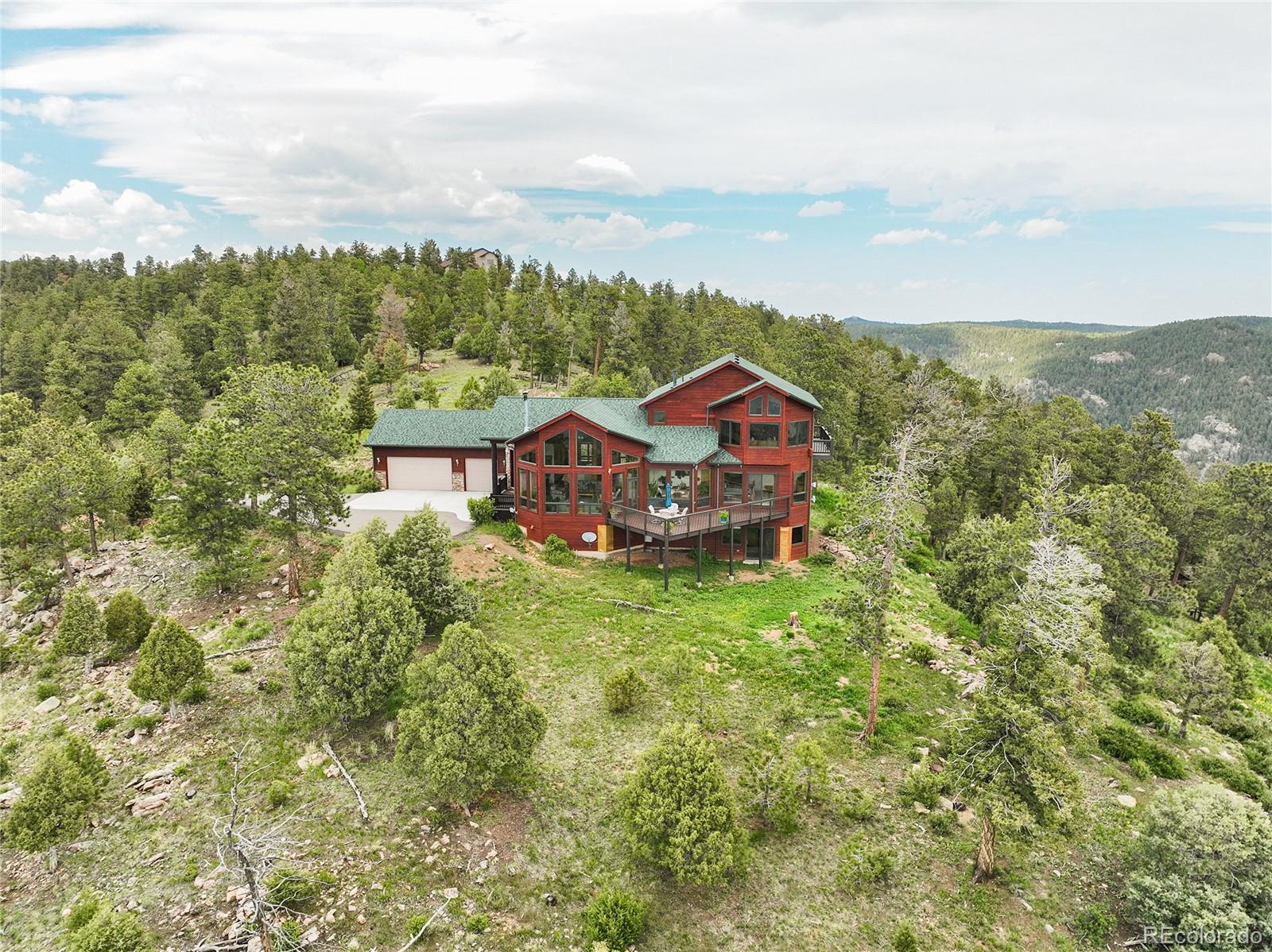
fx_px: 881
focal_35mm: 24
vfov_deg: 56.8
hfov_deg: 71.6
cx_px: 636
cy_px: 476
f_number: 2.8
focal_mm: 12.29
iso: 400
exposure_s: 1/100
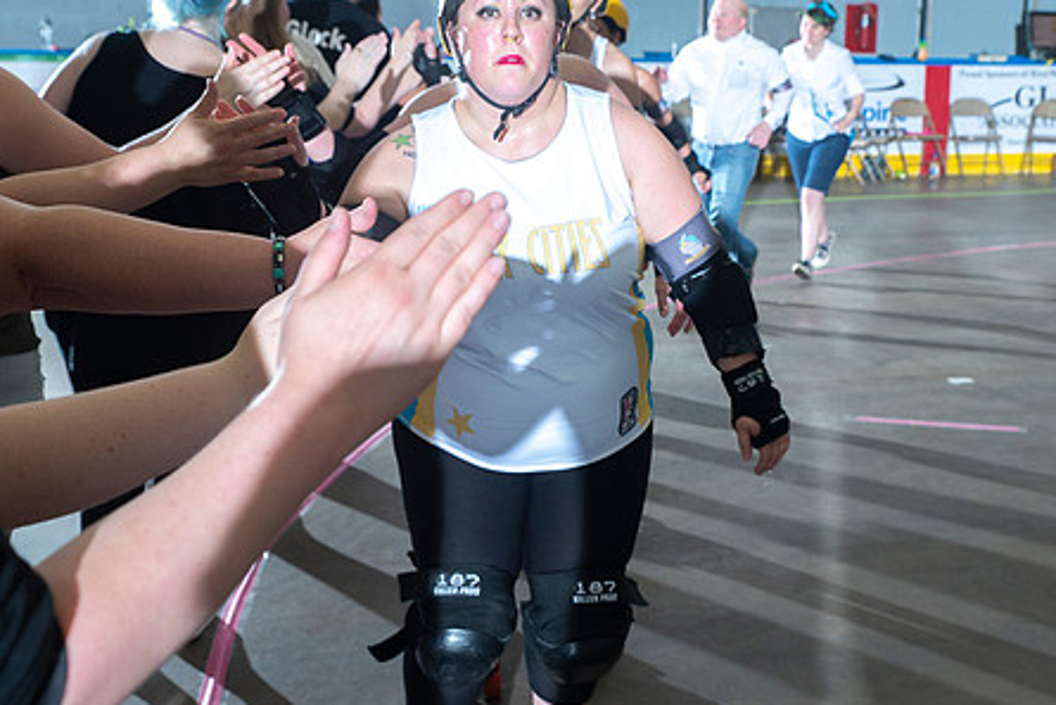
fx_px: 1760
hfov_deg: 33.3
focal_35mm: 60
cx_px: 643
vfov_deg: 22.6
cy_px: 322
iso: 800
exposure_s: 1/160
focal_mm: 46
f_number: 7.1
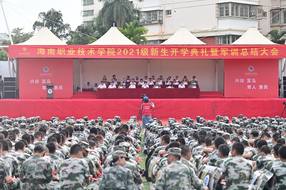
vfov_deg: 13.0
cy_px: 95
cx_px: 143
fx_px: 834
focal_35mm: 105
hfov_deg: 19.5
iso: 200
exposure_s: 1/320
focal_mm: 105
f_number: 4.8
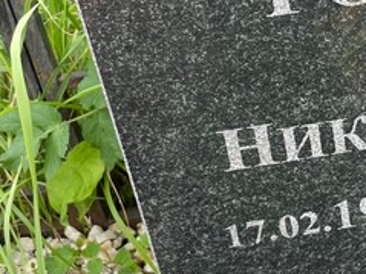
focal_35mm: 87
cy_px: 98
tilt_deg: -34.7
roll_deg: +6.9
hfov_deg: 21.4
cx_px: 401
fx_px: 919
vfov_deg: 16.9
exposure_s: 1/222
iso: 32
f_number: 1.6
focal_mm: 4.2
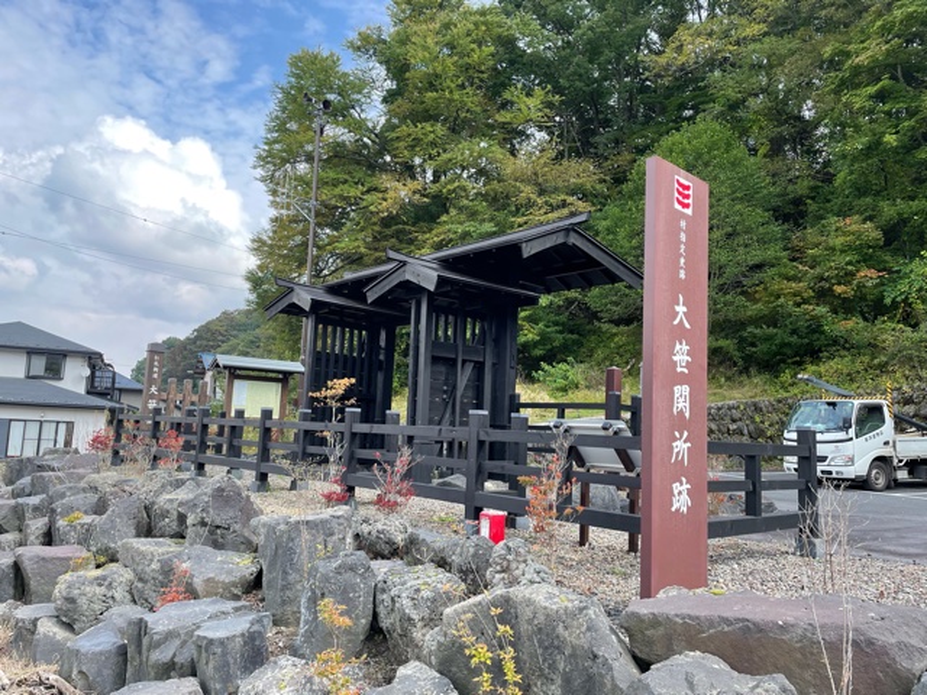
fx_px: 696
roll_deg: -2.9
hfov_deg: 67.3
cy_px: 348
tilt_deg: +5.6
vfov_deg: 53.1
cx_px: 464
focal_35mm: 26
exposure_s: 1/774
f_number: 1.6
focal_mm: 4.2
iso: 32
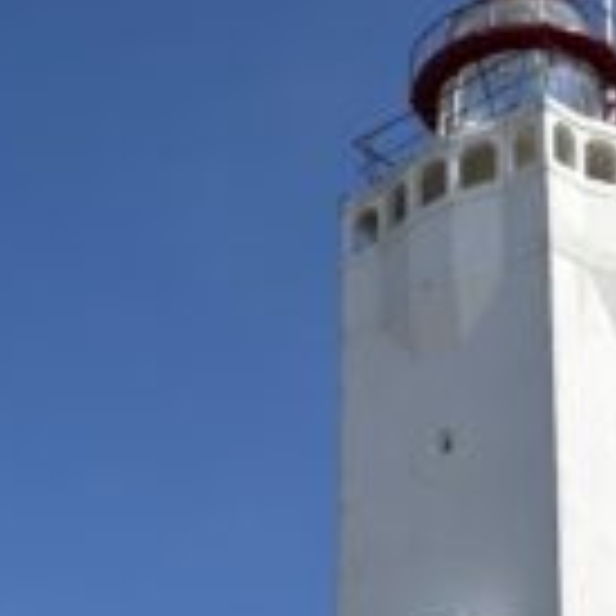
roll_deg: -1.3
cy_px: 969
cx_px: -27
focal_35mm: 126
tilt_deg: +14.3
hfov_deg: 13.6
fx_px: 2537
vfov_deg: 13.0
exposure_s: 1/5076
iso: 50
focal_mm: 5.96
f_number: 1.6
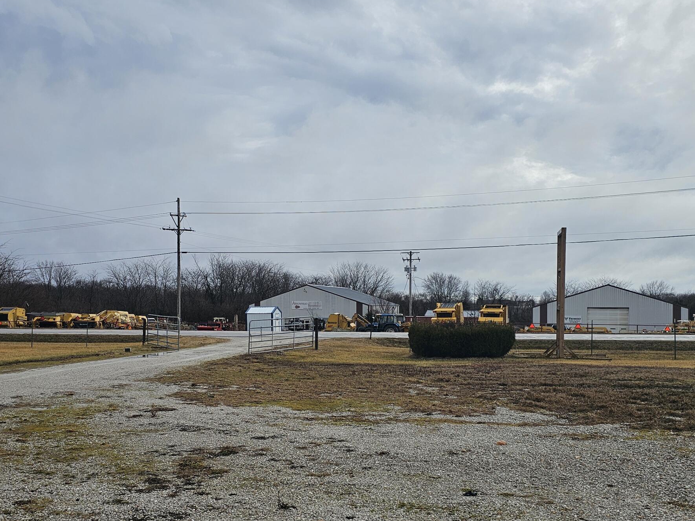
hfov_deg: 47.6
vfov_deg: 36.7
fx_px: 783
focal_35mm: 39
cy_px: 304
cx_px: 275
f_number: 1.7
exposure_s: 1/1126
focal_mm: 6.3
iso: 10
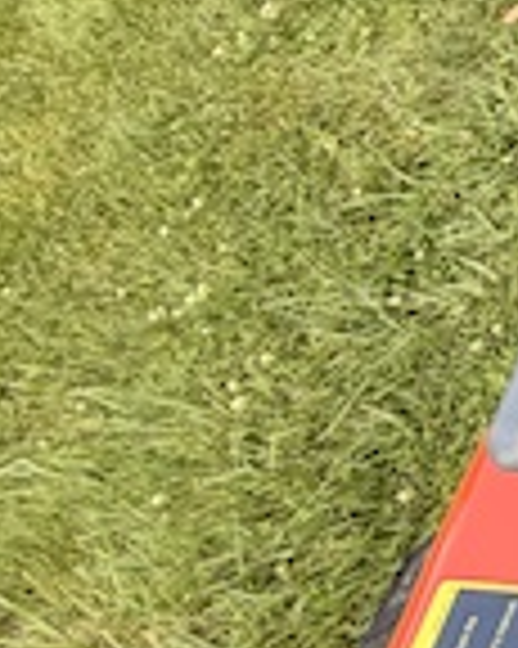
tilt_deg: -62.3
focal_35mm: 76
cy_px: -32
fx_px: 1458
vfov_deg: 23.8
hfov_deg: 10.8
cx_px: 1640
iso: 50
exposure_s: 1/121
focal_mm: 2.22
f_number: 2.2
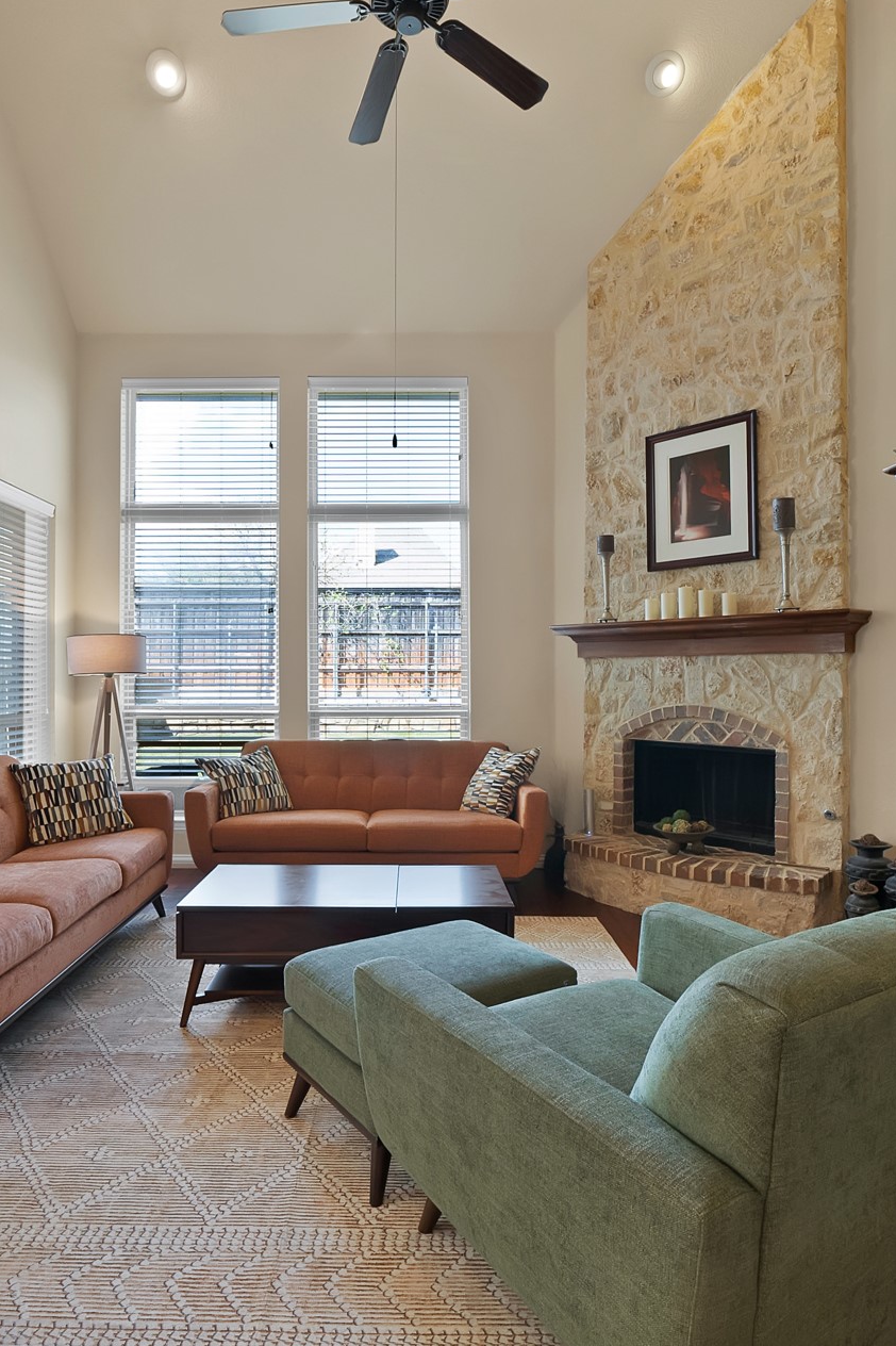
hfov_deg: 64.5
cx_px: 433
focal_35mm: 19
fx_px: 710
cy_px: 651
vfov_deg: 86.9
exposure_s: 1/6
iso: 640
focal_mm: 12
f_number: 9
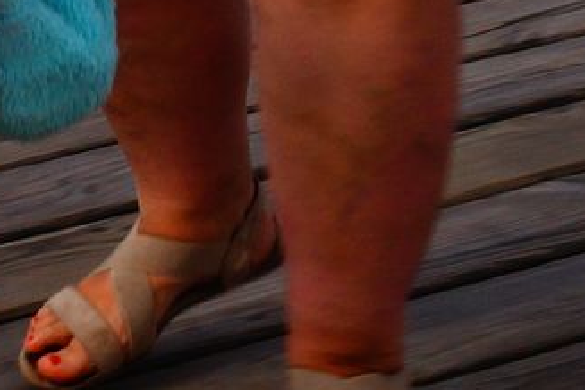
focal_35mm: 275
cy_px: -765
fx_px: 4468
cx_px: 132
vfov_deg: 4.8
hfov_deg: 7.5
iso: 160
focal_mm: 30
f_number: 22
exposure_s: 1/60
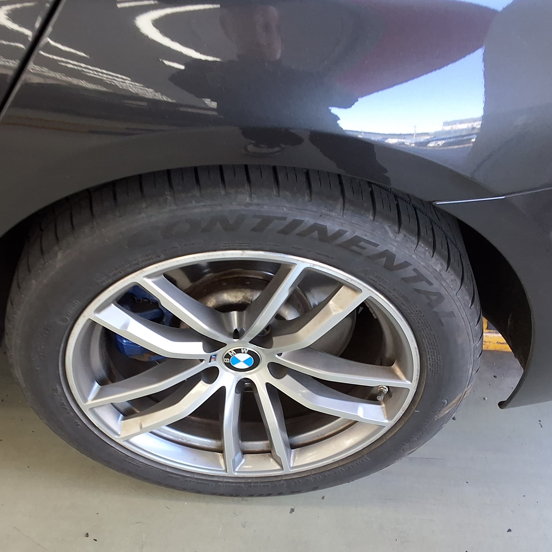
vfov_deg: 41.7
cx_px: 232
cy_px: 332
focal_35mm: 40
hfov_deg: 41.7
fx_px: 722
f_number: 1.9
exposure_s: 1/60
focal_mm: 2.91
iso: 50
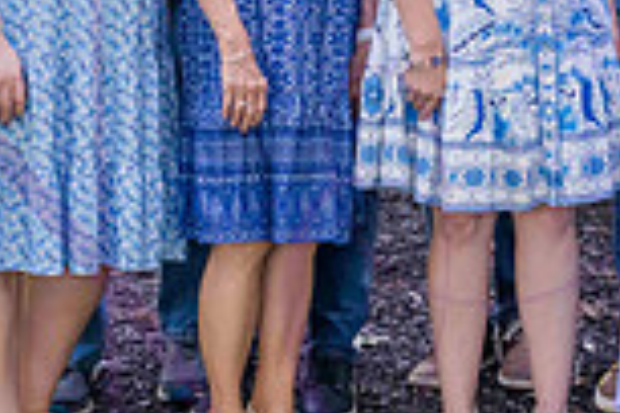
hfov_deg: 10.8
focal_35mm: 189
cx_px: 507
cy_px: -95
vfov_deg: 7.2
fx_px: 3255
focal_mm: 50
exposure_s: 1/320
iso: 400
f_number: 3.2
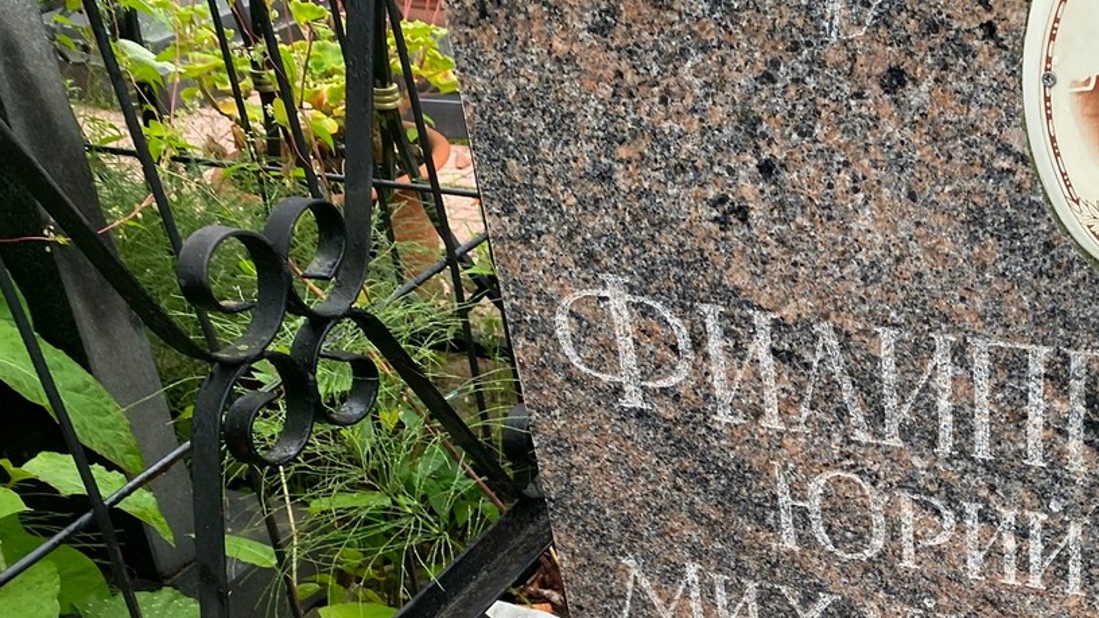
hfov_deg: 39.0
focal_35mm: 50
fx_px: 1457
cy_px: 613
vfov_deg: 23.0
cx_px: 945
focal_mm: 4.25
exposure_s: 1/122
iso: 50
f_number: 1.8
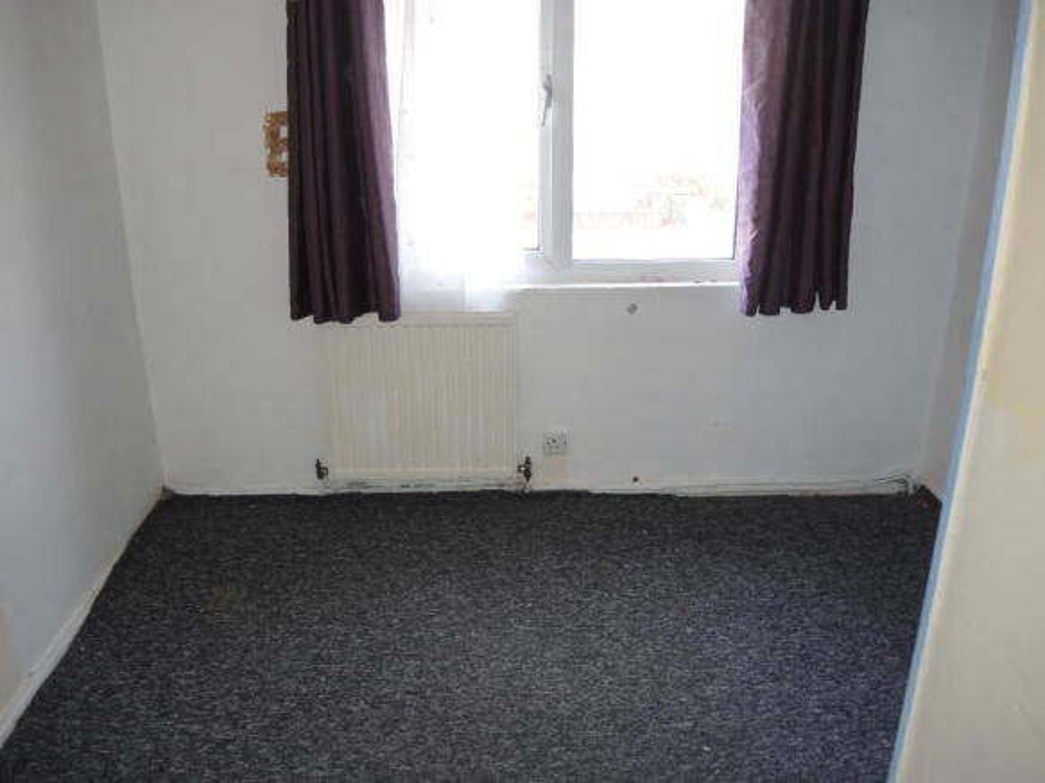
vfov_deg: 49.7
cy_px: 392
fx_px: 845
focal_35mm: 28
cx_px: 522
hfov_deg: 63.5
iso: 160
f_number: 2
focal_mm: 6
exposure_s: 1/40
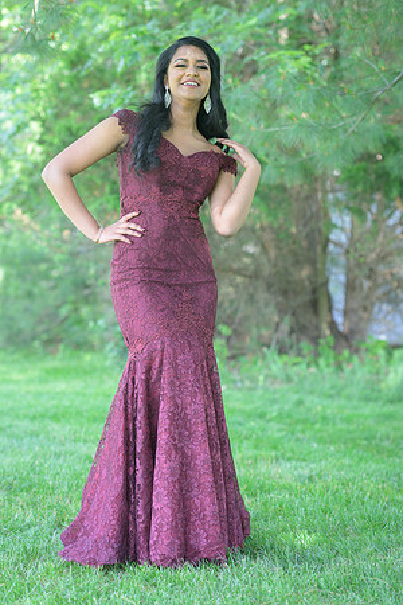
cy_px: 302
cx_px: 202
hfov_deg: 16.1
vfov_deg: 23.9
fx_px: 1427
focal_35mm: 85
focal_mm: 85
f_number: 2.8
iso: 400
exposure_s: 1/200
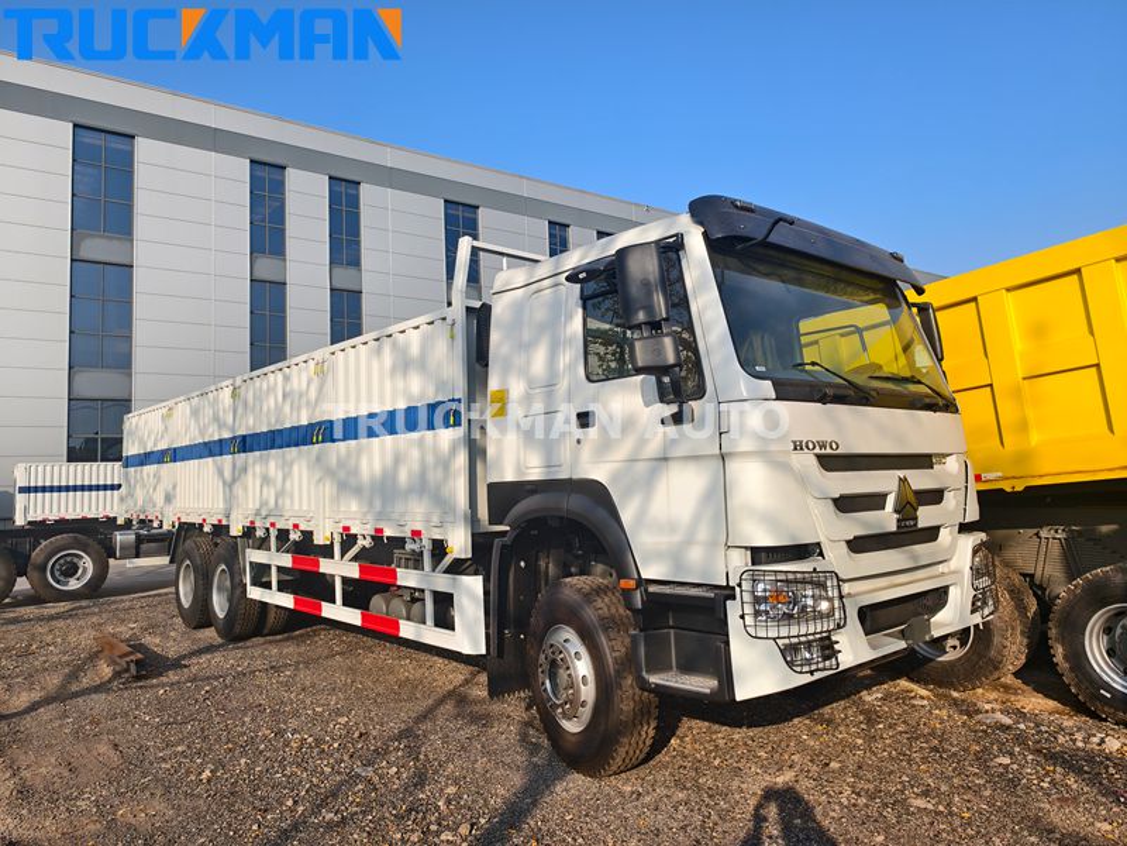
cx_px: 564
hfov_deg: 73.9
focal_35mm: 23
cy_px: 423
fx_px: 749
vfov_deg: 58.9
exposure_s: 1/2008
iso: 72
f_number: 1.57
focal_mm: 5.6
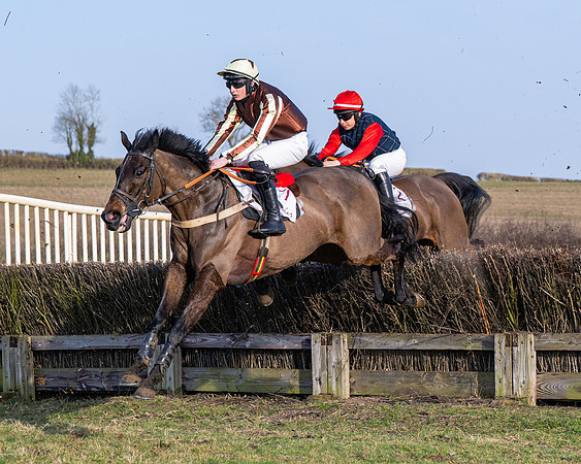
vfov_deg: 11.3
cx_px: 358
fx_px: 2337
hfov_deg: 14.2
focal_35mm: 136
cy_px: 201
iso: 250
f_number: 4
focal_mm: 70
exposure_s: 1/1600
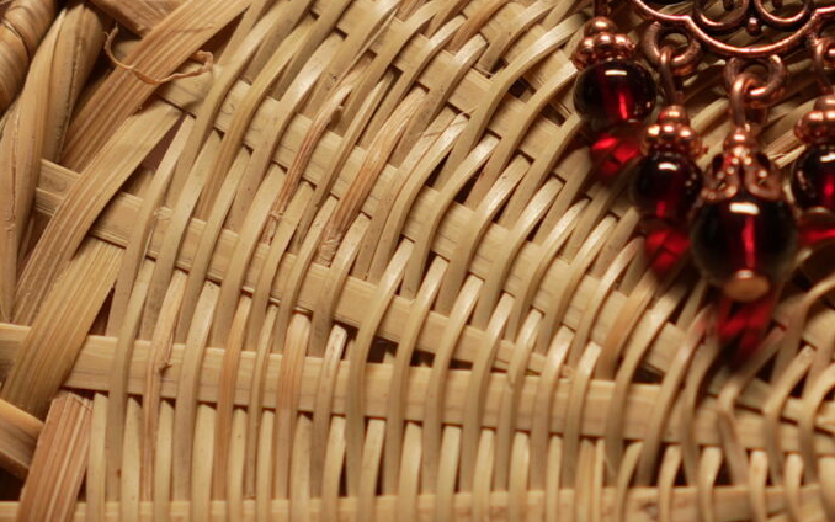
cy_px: -68
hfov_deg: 10.3
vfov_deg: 6.5
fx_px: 4552
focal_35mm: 200
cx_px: 962
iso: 125
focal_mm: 35
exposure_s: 1/125
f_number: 2.5
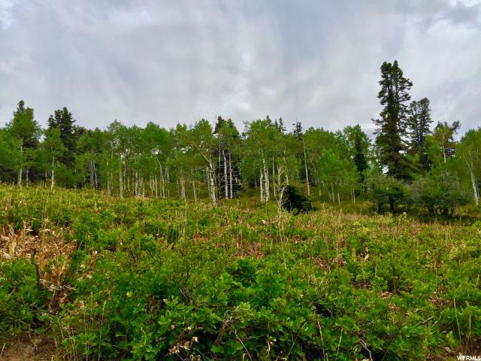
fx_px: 403
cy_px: 180
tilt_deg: +10.1
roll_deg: +0.1
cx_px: 240
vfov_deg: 48.2
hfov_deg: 61.7
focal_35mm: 29
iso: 32
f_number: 2.2
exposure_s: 1/1721
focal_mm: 4.15
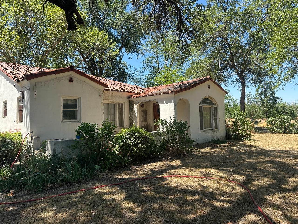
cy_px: 112
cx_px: 149
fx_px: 207
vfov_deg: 56.8
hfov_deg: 71.6
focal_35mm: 24
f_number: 1.78
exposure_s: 1/1357
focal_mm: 6.86
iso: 80
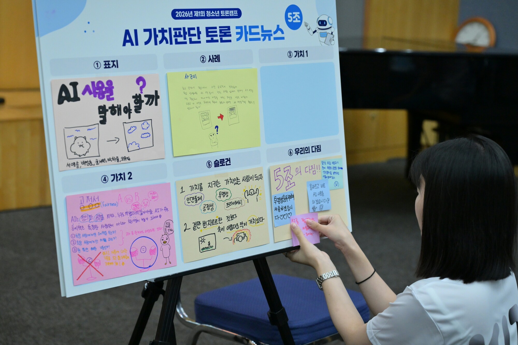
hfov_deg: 28.8
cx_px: 259
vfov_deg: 19.5
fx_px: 1007
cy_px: 172
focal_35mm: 70
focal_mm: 70
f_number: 4
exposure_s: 1/250
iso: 3600
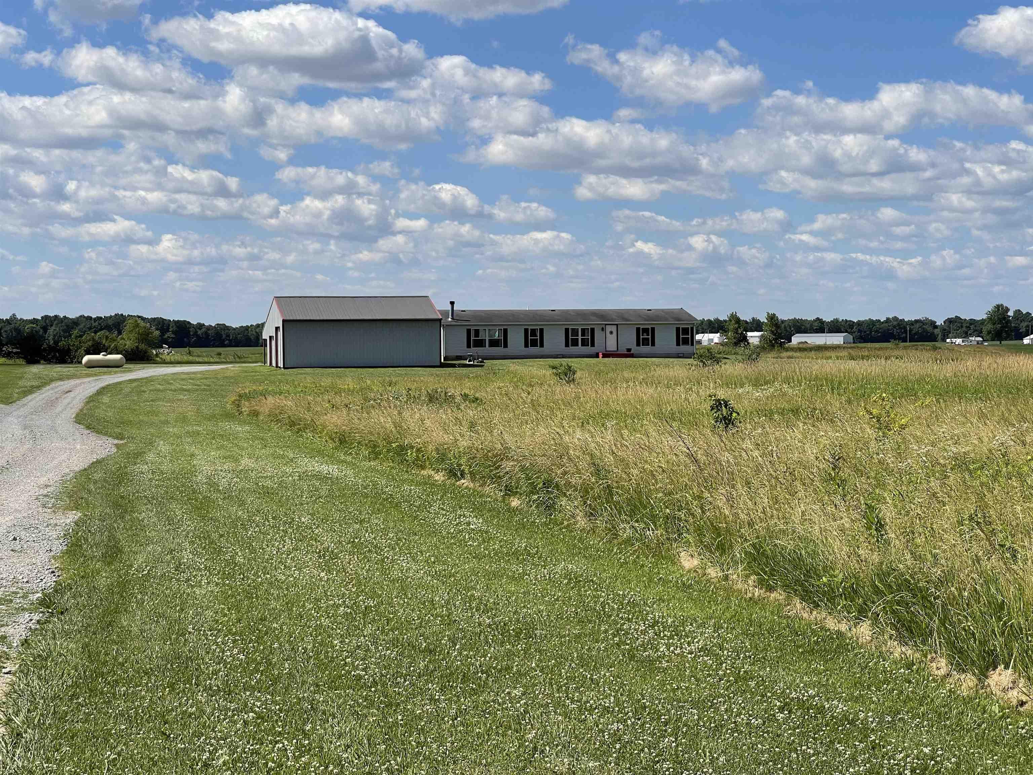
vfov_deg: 22.9
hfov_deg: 30.3
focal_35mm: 64
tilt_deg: -0.7
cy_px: 388
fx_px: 1910
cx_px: 516
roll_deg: +0.7
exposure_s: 1/1815
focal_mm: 7.5
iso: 20
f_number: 2.2
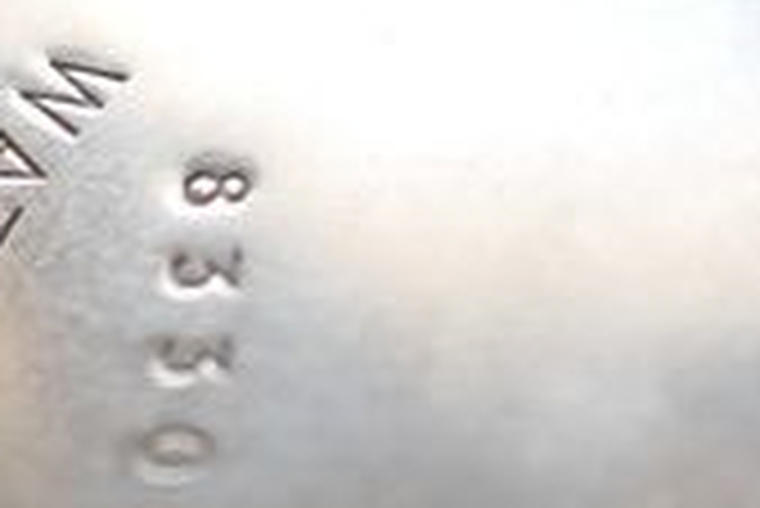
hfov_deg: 13.8
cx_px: 522
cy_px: 681
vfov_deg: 9.1
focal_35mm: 148
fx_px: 3127
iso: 125
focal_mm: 9.1
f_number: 2.8
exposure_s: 1/80
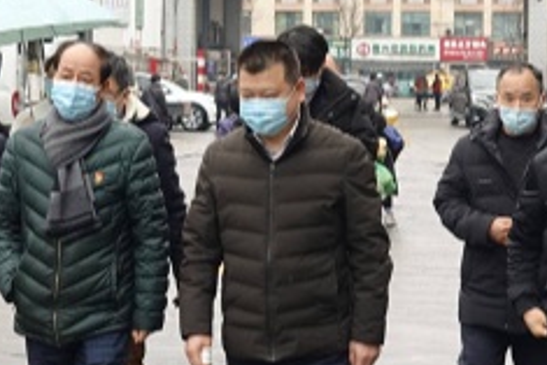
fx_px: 1551
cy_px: 95
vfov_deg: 13.4
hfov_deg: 20.0
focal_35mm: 102
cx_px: 198
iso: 100
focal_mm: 8.8
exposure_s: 1/250
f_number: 2.4
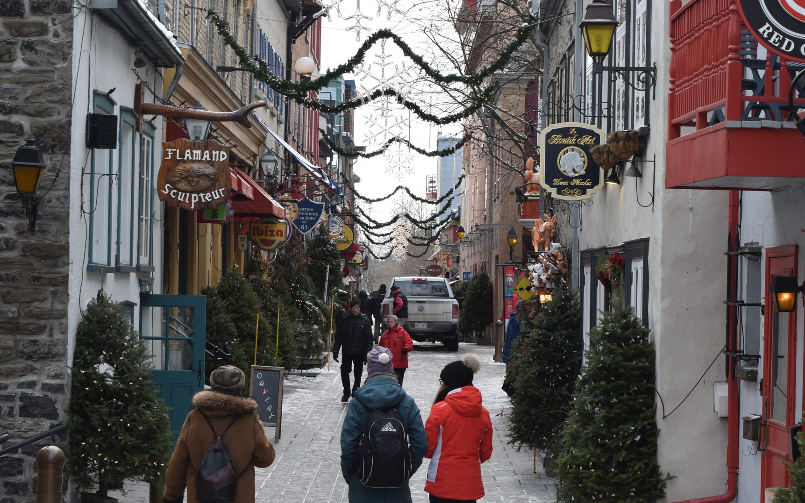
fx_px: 2141
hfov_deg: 21.3
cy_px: 260
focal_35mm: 98
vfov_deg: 13.4
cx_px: 400
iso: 360
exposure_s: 1/250
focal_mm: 55
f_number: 8
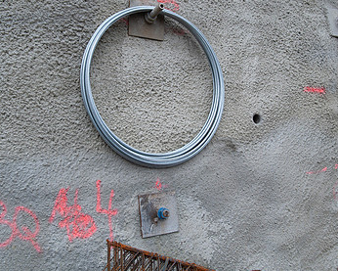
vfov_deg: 34.0
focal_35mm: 44
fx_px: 440
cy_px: 103
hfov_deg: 42.0
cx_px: 167
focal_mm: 28
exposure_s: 1/125
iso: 200
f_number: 8
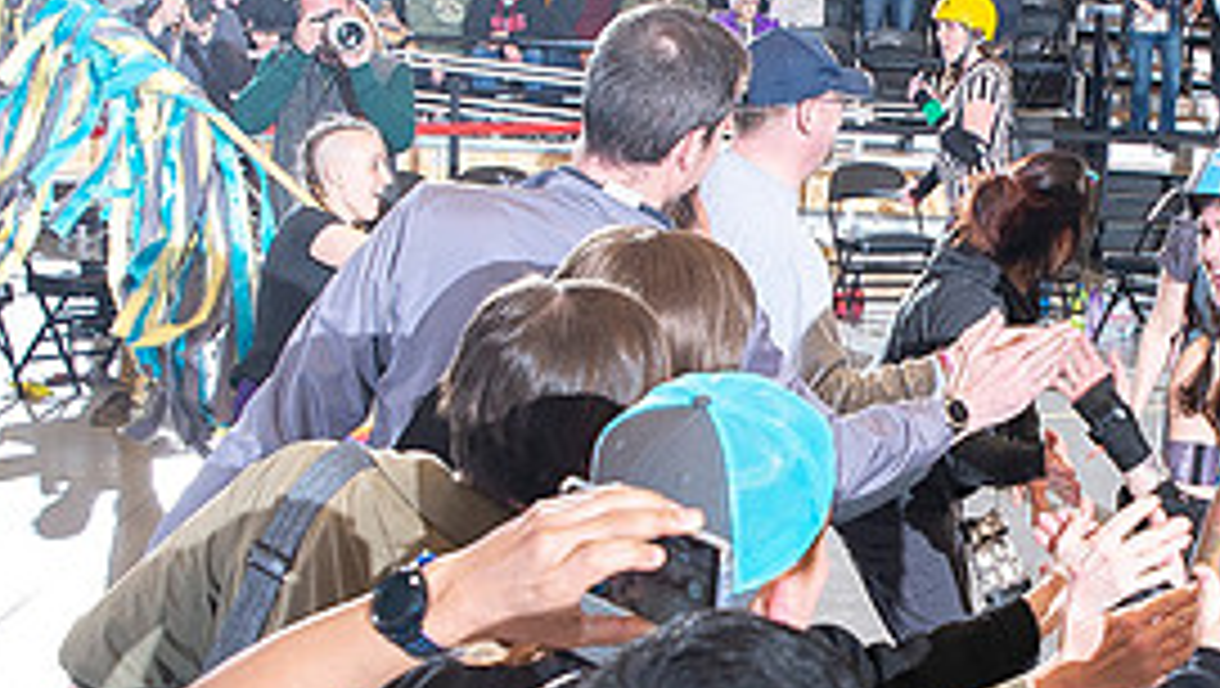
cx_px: 1039
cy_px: 478
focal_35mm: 86
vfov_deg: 14.1
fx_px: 2785
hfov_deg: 24.2
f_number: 6.3
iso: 640
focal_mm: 24
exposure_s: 1/160
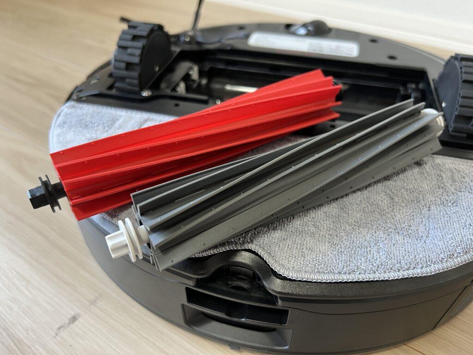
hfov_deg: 67.3
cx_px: 236
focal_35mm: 26
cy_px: 178
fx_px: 355
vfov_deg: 53.1
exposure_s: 1/50
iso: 160
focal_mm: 5.7
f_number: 1.5
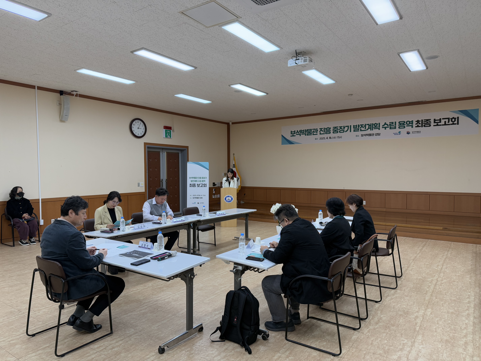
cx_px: 240
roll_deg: +0.1
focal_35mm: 24
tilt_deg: -1.0
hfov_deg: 71.6
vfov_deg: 56.8
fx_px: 333
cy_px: 180
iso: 200
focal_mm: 6.76
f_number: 1.78
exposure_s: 1/133
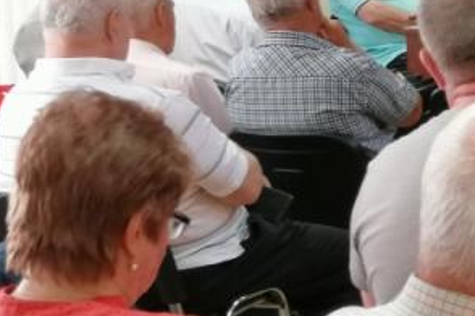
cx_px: 588
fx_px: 1913
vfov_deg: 9.4
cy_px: 6
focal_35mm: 145
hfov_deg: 13.7
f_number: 1.8
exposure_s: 1/33.3
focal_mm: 3.95
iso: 160
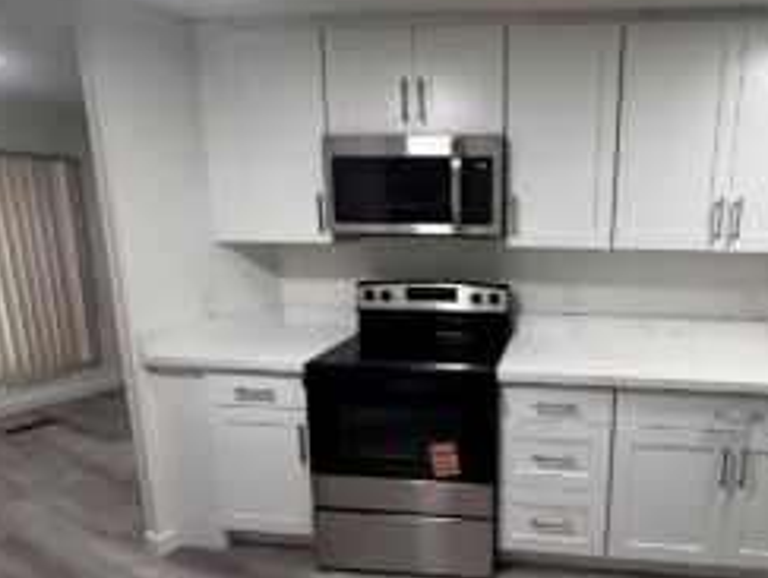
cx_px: 512
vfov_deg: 58.9
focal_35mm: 23
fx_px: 511
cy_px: 322
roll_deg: -0.3
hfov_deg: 71.7
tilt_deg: -11.9
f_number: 2.2
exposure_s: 1/120
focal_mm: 2.22
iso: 250
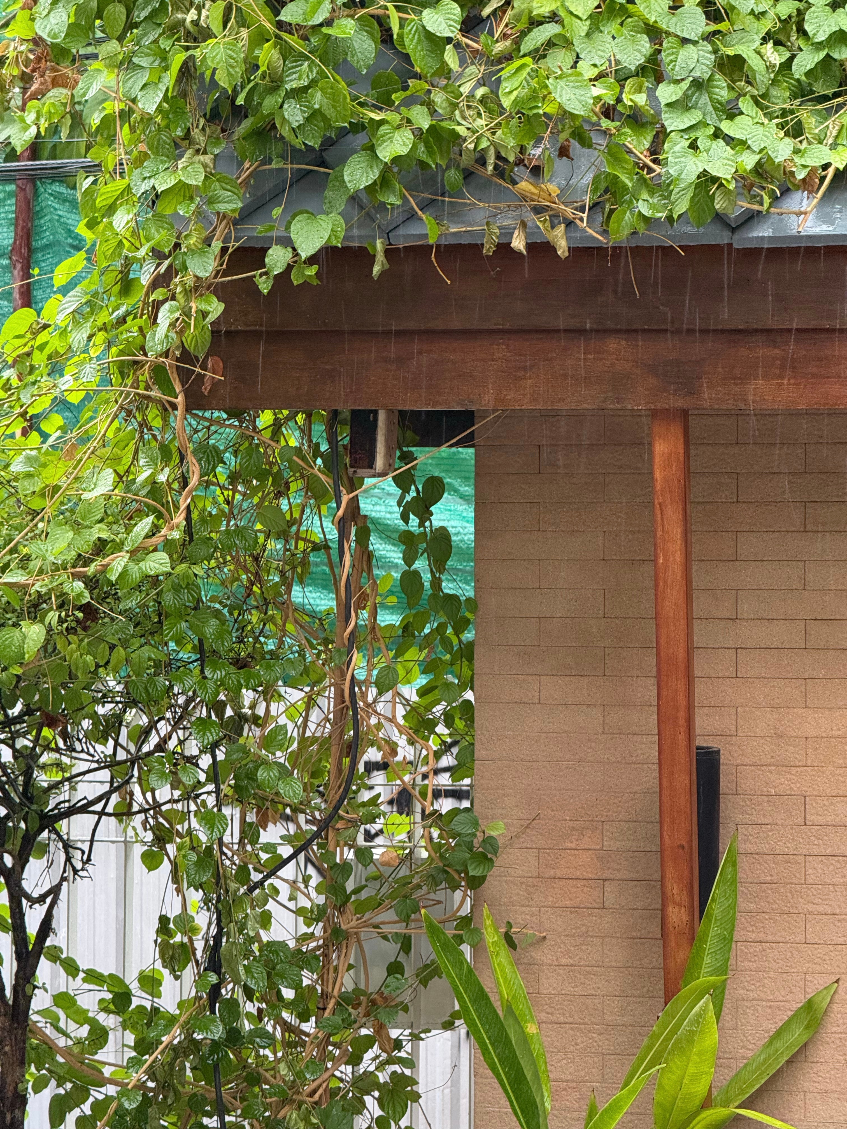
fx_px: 3915
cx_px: 424
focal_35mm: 120
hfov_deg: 12.3
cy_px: 564
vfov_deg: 16.4
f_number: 2.8
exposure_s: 1/99
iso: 250
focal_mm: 15.66
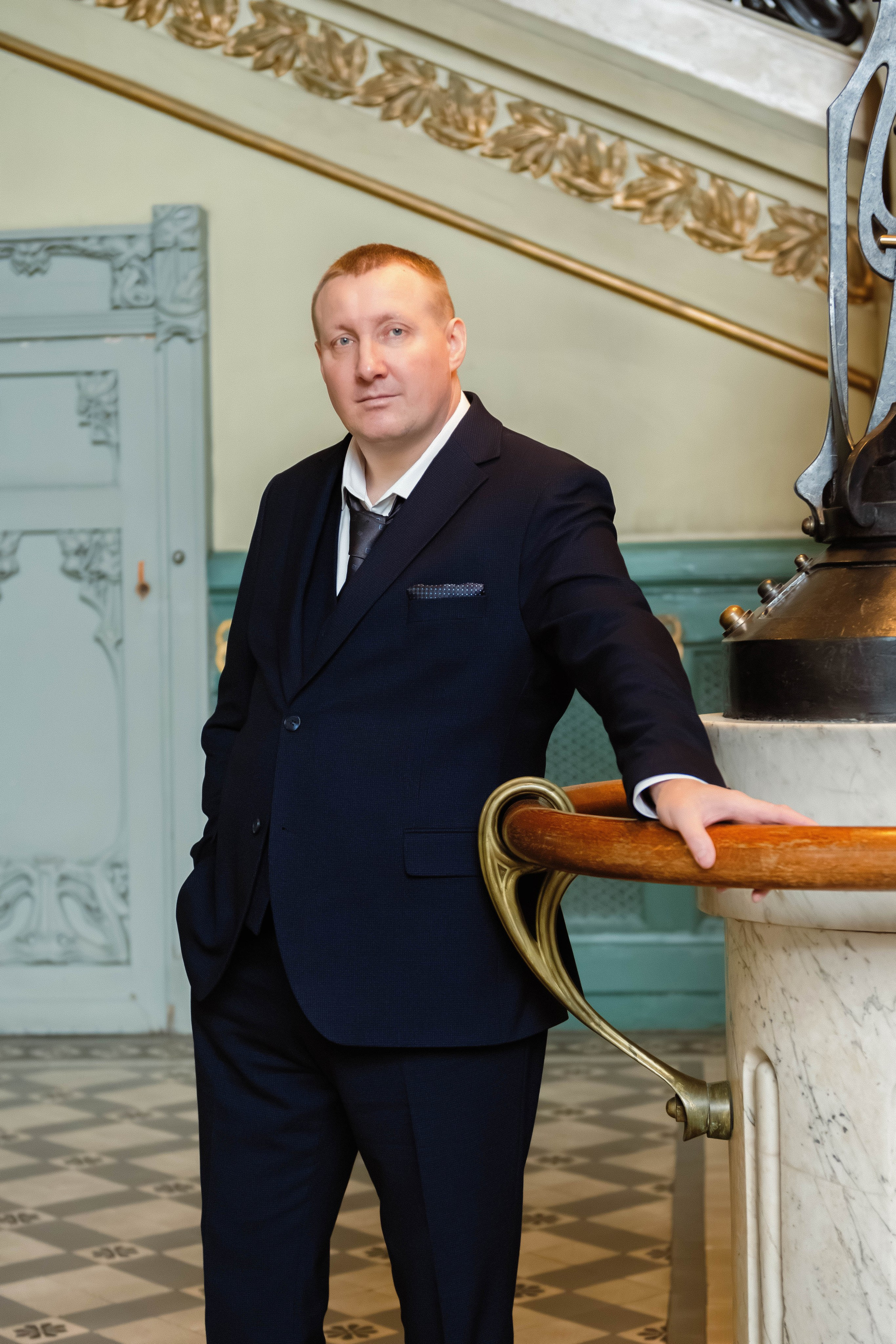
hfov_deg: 21.6
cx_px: 448
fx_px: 2352
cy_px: 672
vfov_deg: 31.9
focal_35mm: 63
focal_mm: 42
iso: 2500
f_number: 2.8
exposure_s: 1/320
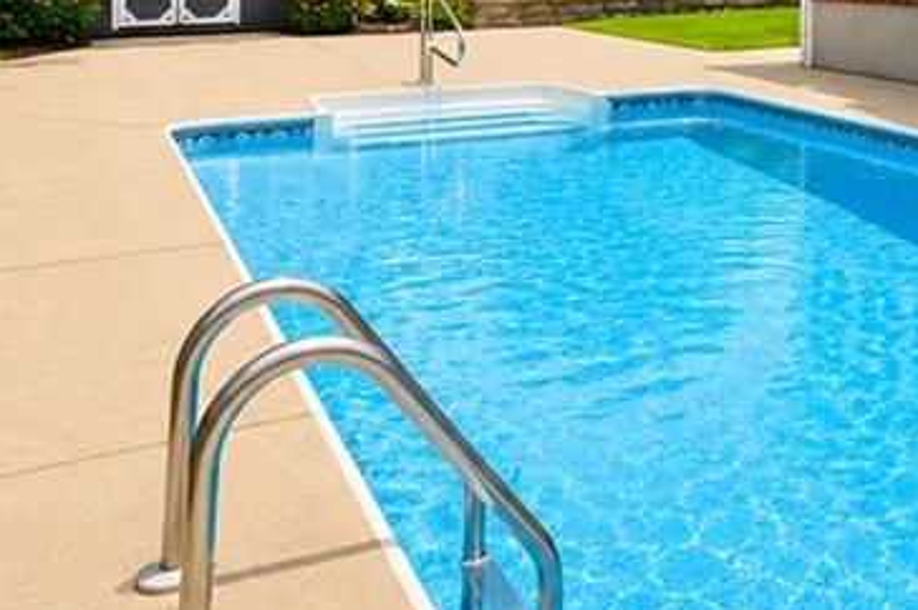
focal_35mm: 45
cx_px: 885
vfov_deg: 27.7
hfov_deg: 39.3
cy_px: -30
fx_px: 1146
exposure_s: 1/160
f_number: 9
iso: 125
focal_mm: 16
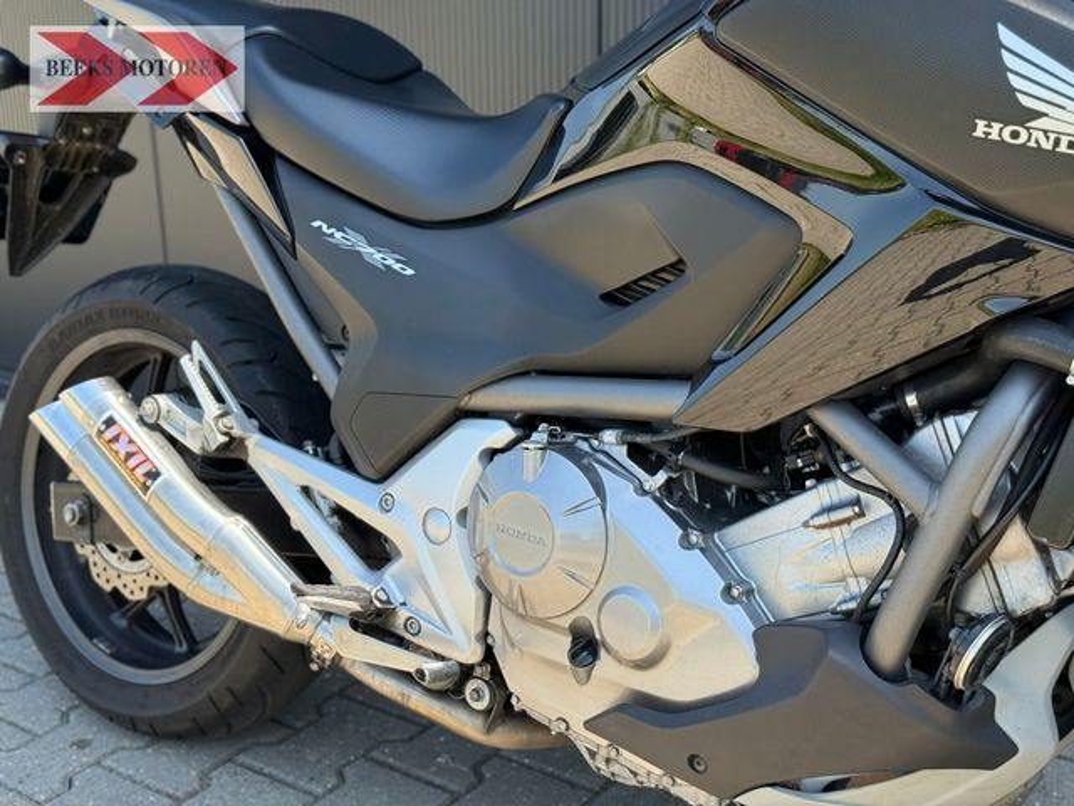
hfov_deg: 39.7
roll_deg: +0.6
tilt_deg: -17.0
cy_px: 403
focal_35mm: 48
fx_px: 1489
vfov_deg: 30.3
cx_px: 537
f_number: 1.78
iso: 80
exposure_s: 1/962
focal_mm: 6.76
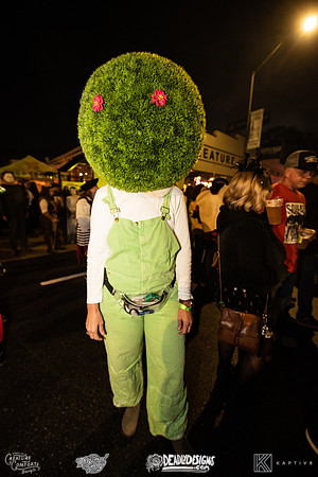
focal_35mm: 14
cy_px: 238
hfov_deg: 81.2
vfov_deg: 104.3
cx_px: 159
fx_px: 185
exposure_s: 1/80
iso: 2000
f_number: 3.5
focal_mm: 14
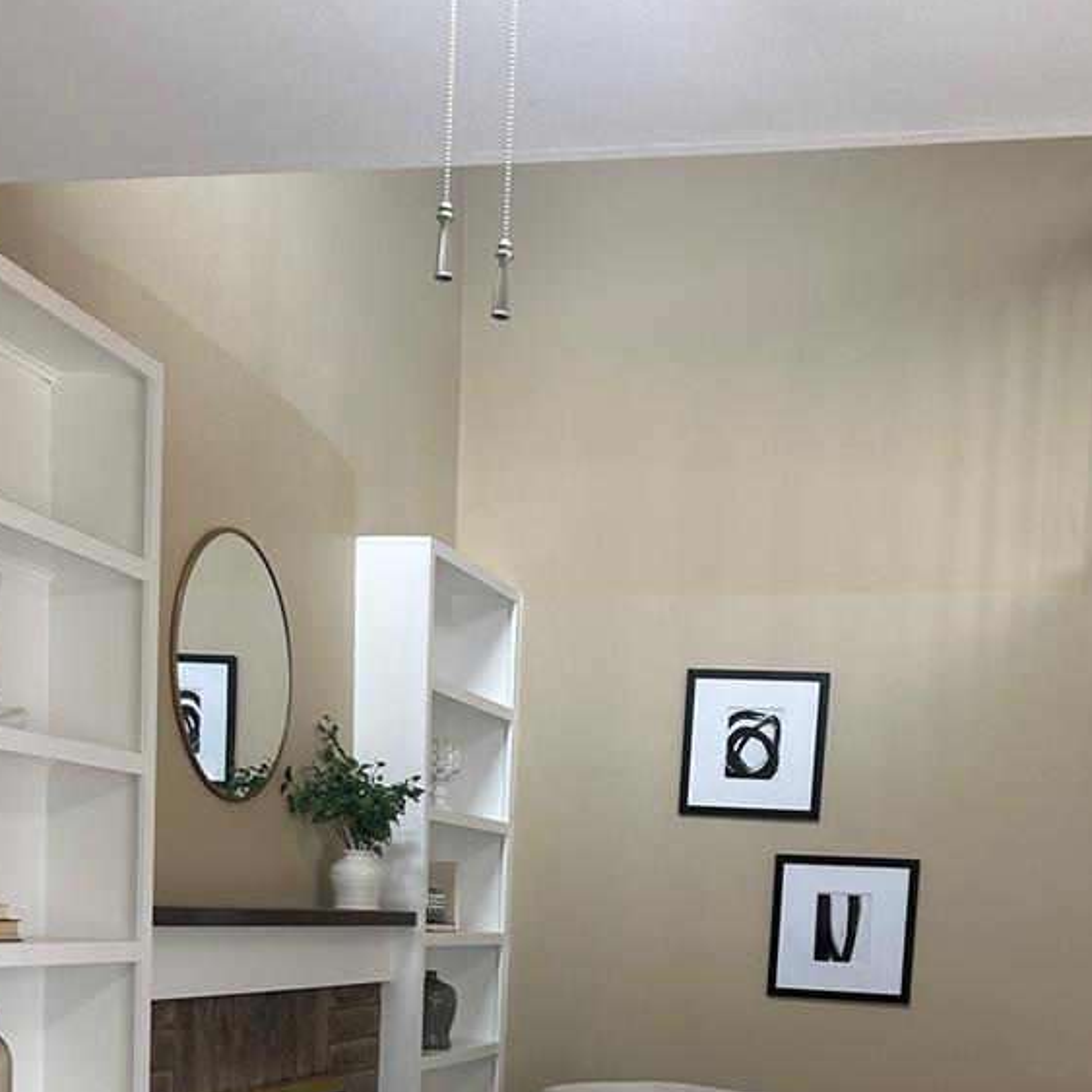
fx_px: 1749
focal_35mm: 49
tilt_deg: -5.7
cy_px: 1092
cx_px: 626
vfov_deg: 32.0
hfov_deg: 34.6
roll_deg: -3.4
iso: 80
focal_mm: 5.7
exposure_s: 1/60
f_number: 1.5
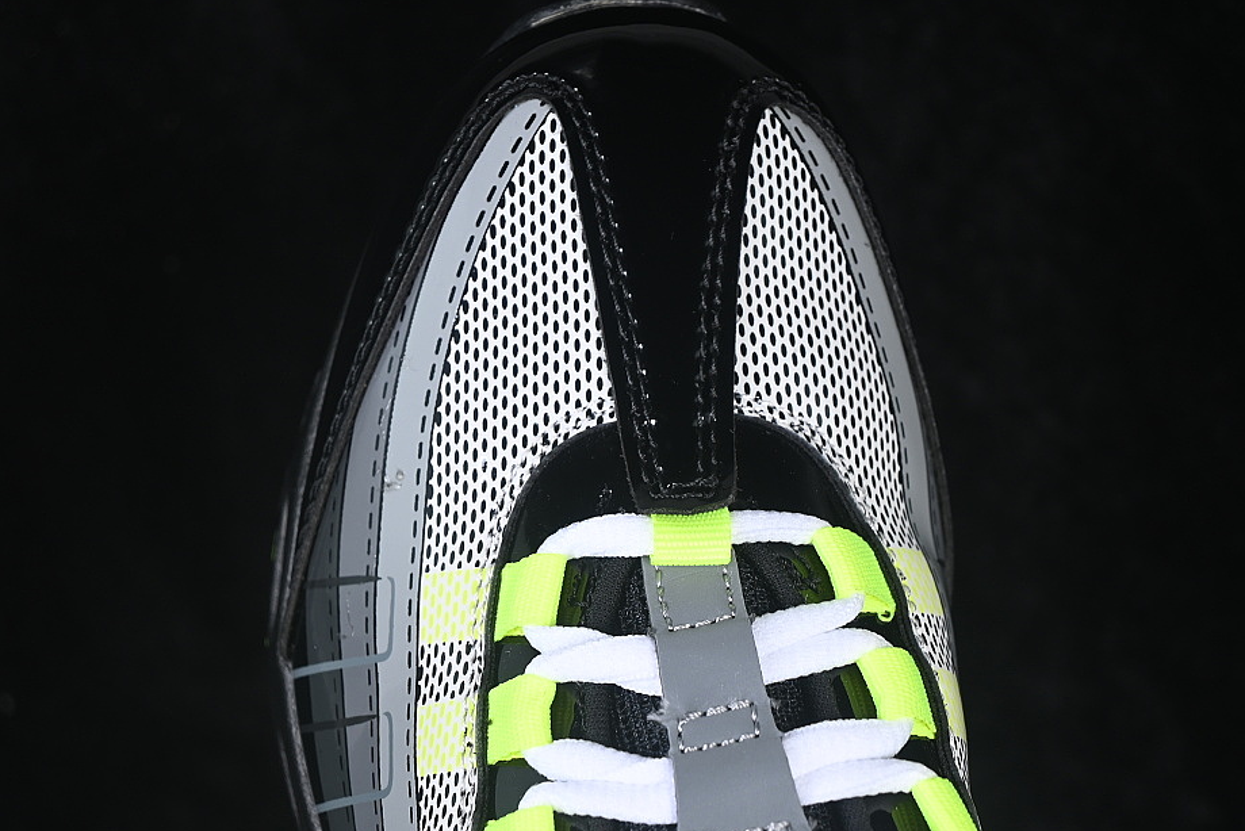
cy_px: 459
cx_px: 621
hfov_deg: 23.1
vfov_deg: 15.5
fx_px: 3044
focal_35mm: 88
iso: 160
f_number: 6.3
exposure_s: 1/80
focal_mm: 50
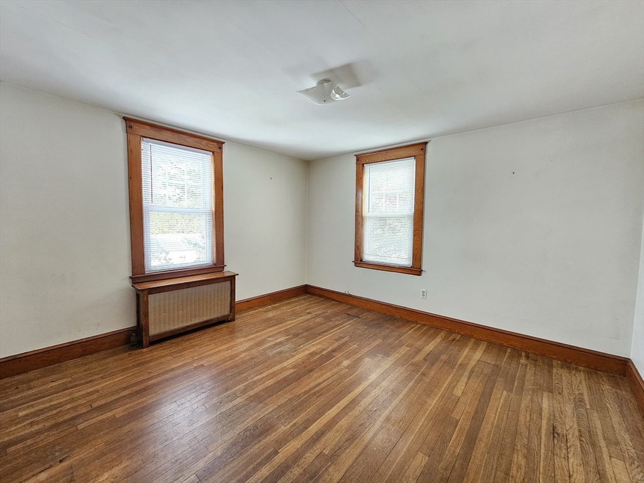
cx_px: 322
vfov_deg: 89.9
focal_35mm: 13
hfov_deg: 106.2
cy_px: 242
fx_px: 242
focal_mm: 2.2
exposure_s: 1/40
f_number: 2.2
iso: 320
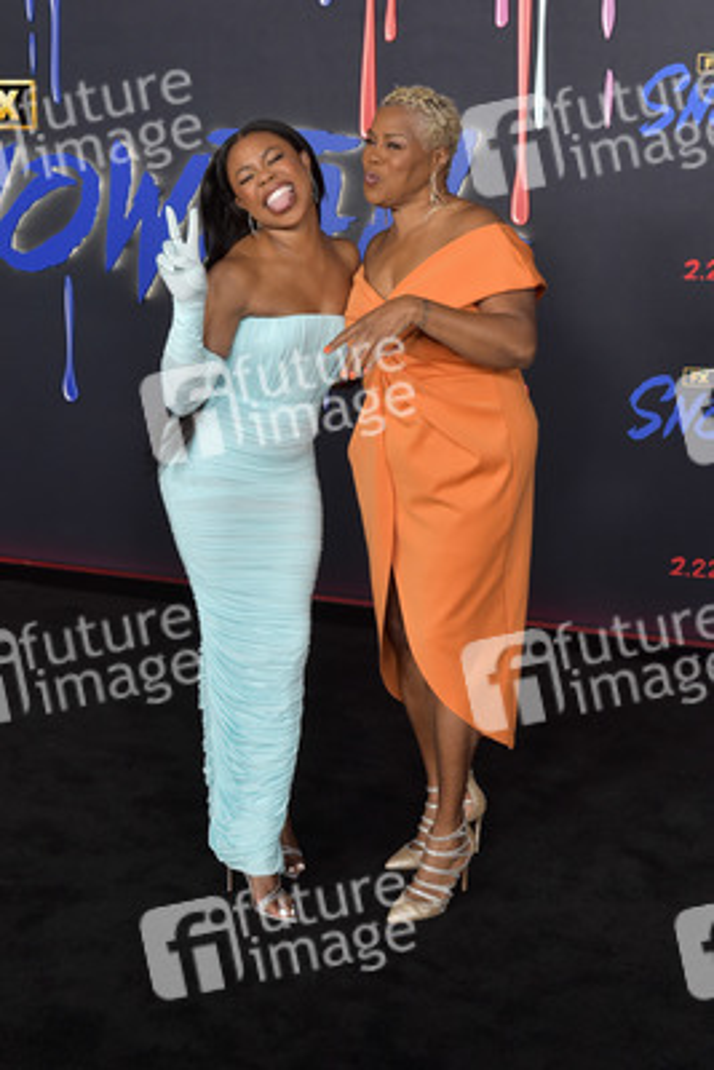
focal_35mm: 48
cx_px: 357
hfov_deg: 28.1
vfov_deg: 41.1
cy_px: 535
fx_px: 1427
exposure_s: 1/250
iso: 2000
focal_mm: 48
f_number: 6.3
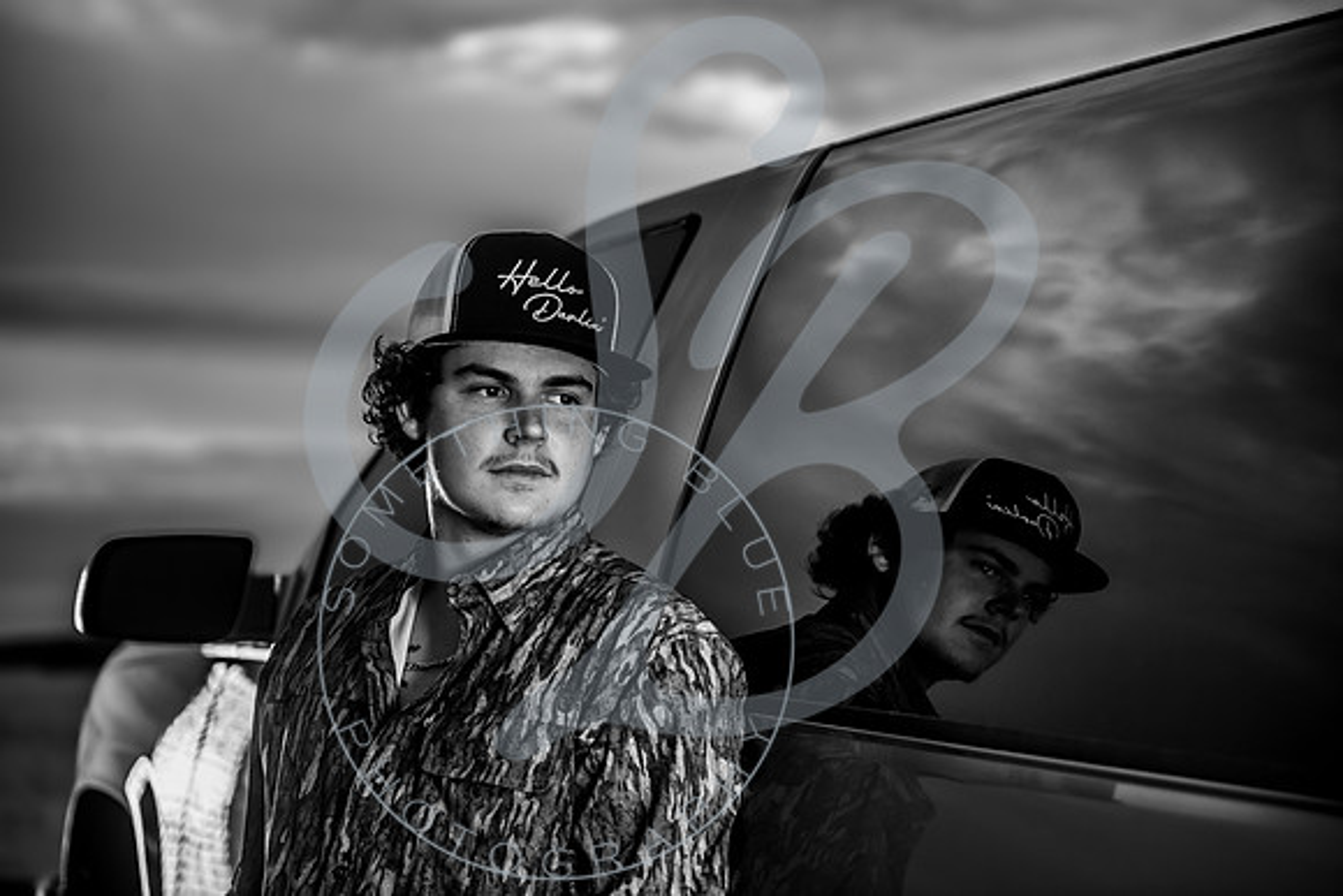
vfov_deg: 19.5
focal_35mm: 70
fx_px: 2612
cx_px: 672
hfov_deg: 28.8
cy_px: 448
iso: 100
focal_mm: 70
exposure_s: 1/500
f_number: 2.8
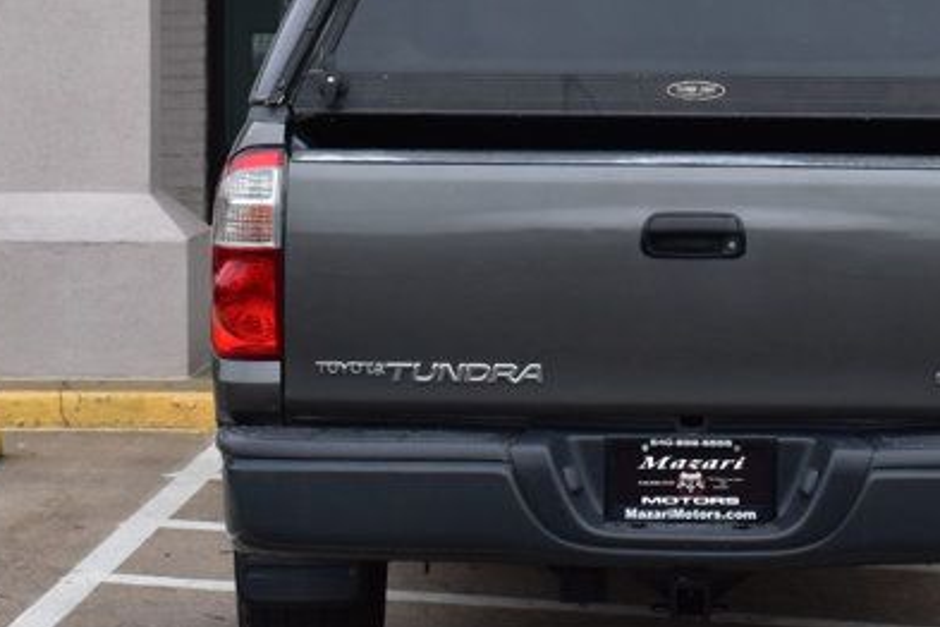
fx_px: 3264
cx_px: 732
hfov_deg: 16.3
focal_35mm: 125
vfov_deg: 10.9
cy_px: 120
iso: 400
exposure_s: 1/250
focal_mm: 32
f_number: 10
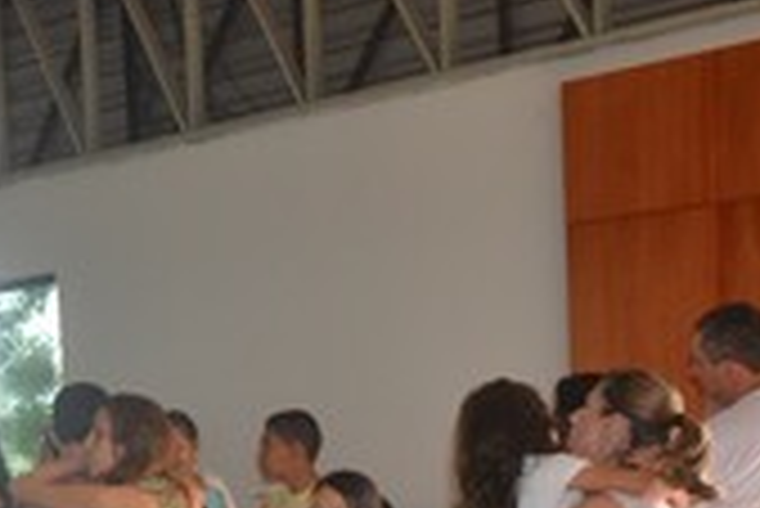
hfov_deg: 23.7
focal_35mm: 80
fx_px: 1690
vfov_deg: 16.2
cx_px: -85
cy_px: 647
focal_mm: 20
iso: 640
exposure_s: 1/60
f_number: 3.5
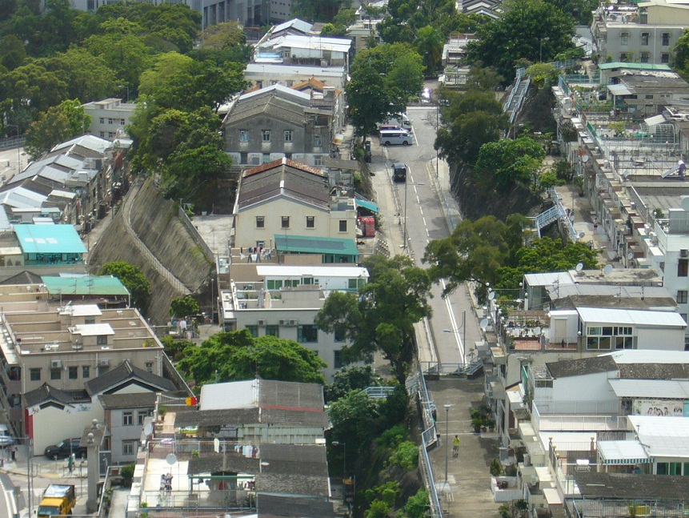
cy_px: 259
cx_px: 344
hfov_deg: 14.8
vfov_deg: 11.2
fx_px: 2649
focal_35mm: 133
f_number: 4.8
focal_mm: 16.1
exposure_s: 1/320
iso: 80
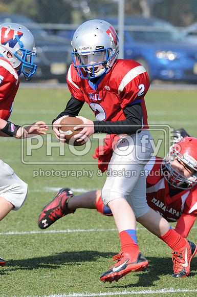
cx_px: 98
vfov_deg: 4.6
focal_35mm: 450
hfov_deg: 3.0
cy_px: 148
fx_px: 3705
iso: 200
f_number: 7.1
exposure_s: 1/500
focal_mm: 300
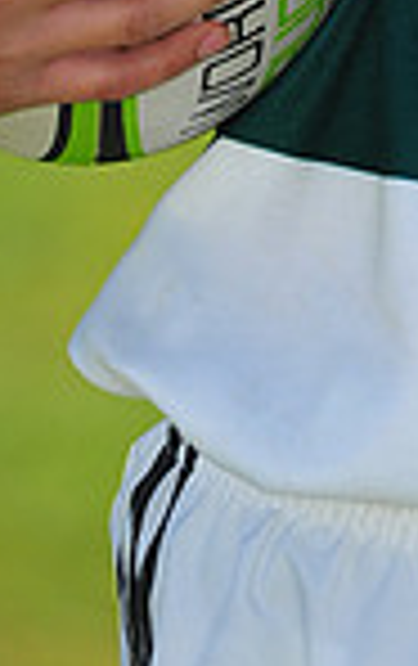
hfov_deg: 1.7
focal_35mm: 797
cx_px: 557
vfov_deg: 2.6
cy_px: -598
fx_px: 14471
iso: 200
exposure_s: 1/800
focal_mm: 200
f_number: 4.5
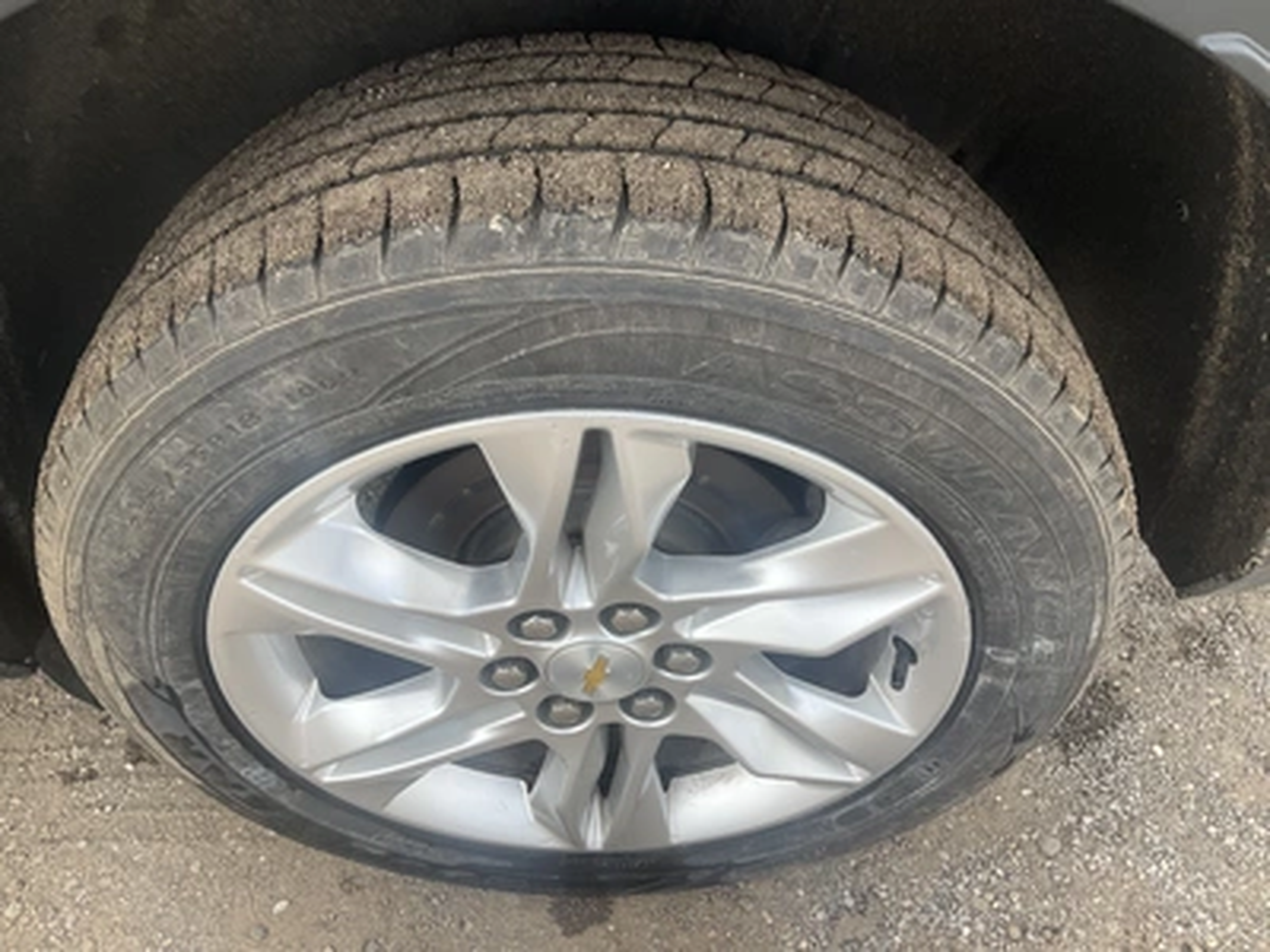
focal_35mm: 29
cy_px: 476
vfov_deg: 48.2
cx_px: 635
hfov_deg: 61.7
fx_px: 1064
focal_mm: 3
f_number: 1.8
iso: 25
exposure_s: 1/346
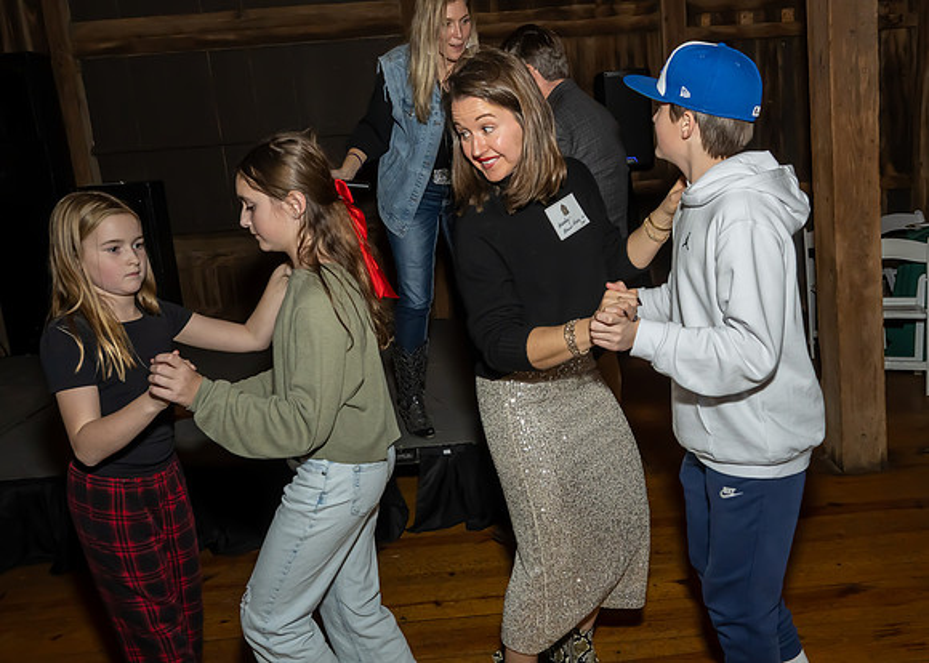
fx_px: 841
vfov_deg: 43.0
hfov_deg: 57.6
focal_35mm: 32
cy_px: 333
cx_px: 532
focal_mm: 18
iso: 500
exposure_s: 1/250
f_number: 8
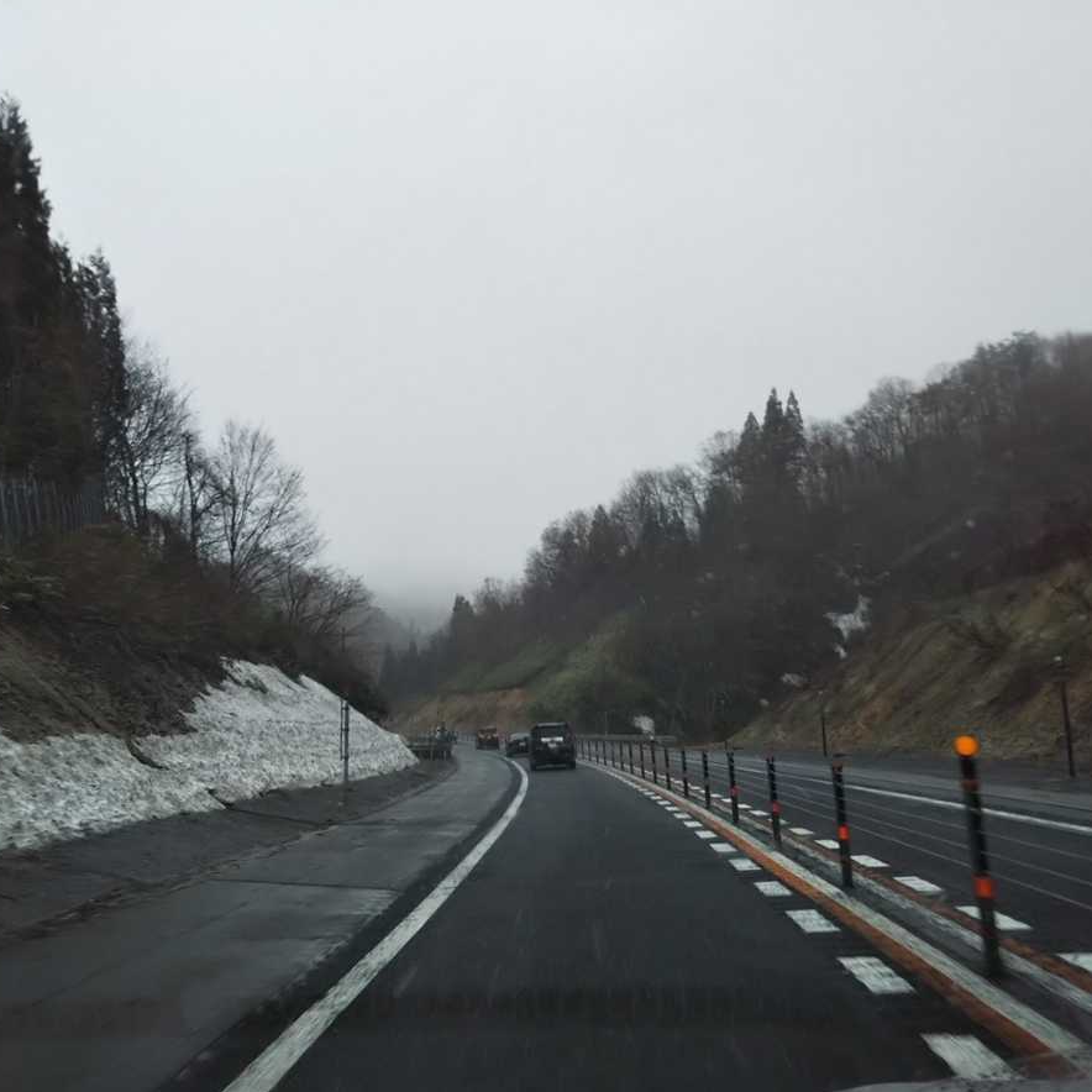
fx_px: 1285
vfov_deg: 46.0
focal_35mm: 36
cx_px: 447
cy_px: 546
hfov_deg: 45.8
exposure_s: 1/140
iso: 20
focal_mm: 4
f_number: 2.2
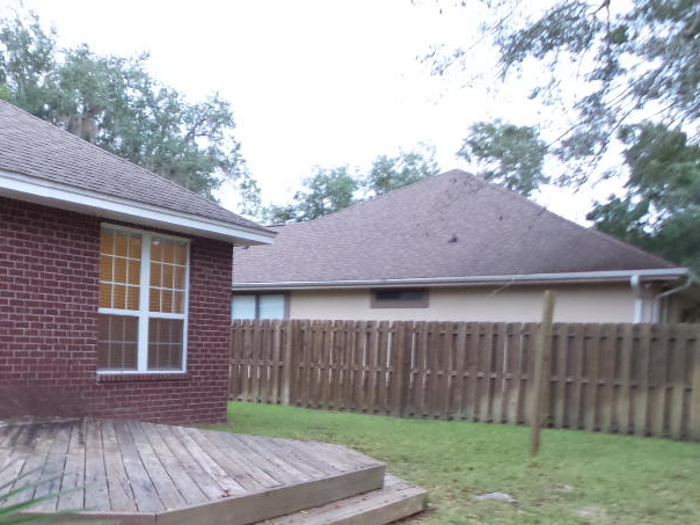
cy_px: 396
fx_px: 789
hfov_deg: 46.1
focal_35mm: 39
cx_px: 170
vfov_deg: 35.9
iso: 500
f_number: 2.8
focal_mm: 4.1
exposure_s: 1/30
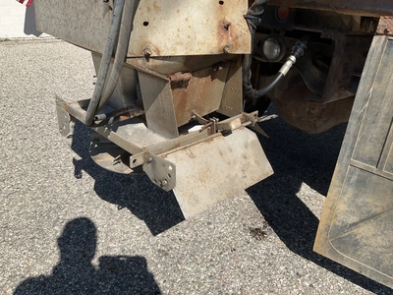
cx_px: 196
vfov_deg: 48.2
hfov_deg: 61.7
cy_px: 148
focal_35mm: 29
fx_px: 329
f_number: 1.8
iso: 25
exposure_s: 1/1730
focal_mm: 3
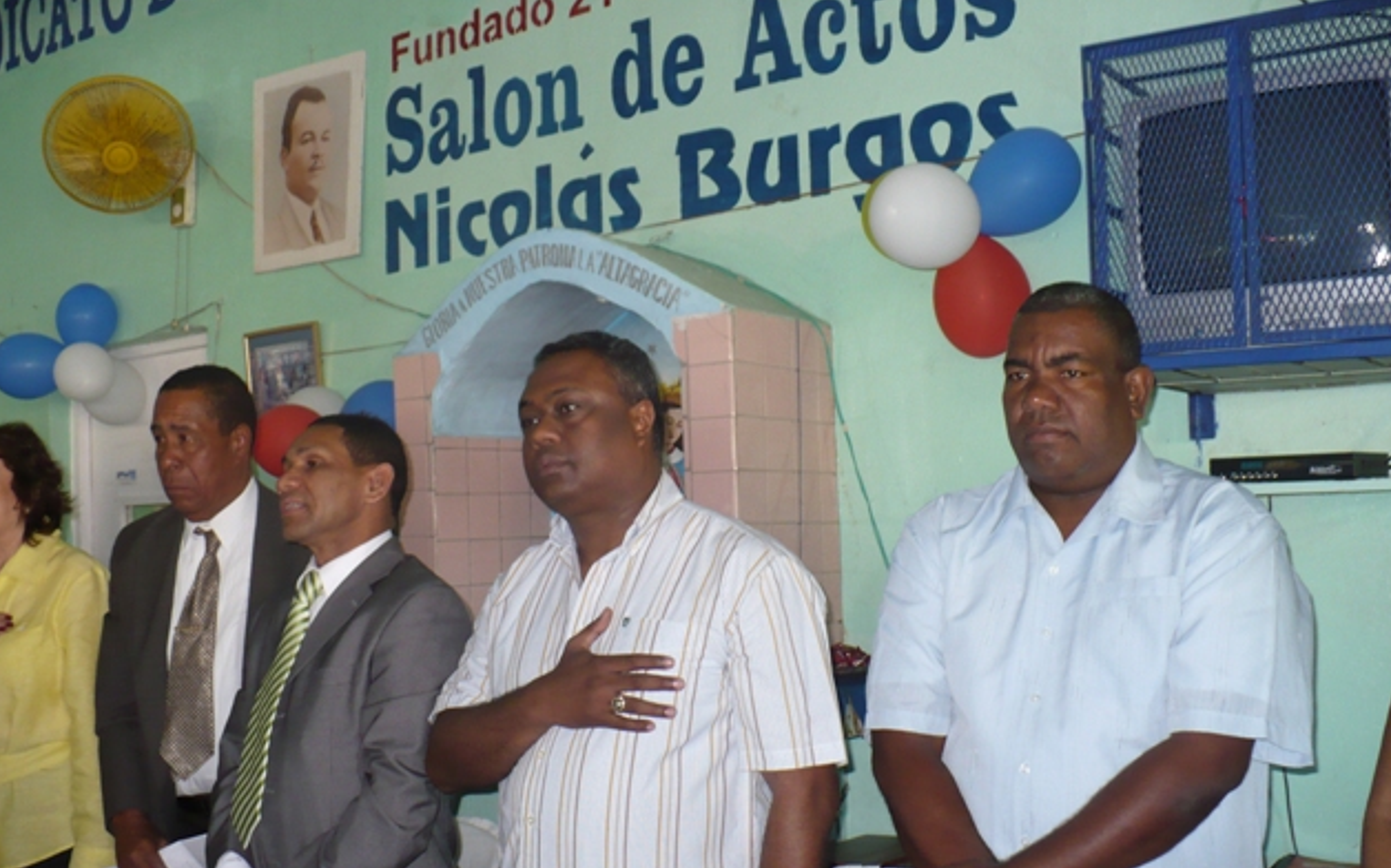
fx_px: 1516
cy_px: 472
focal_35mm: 40
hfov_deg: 49.3
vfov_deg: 31.9
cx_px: 693
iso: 200
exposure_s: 1/30
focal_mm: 6.1
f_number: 2.8
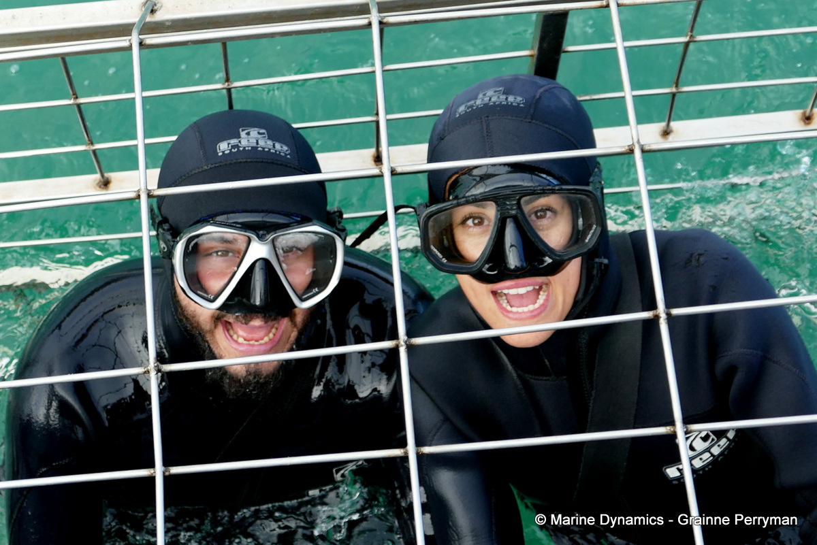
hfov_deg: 43.6
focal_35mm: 45
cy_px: 272
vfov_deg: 29.9
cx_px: 408
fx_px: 1022
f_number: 3.2
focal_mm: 16.24
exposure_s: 1/320
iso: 125
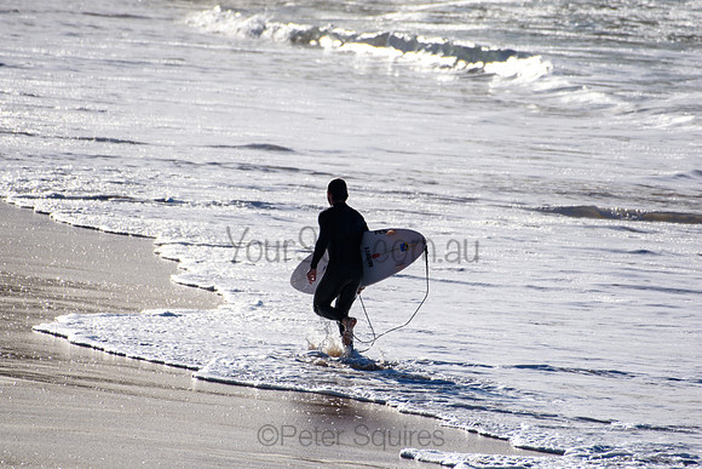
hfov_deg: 2.7
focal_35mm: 750
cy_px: 234
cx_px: 351
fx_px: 14628
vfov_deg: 1.8
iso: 200
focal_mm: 500
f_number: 5.6
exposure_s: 1/2000
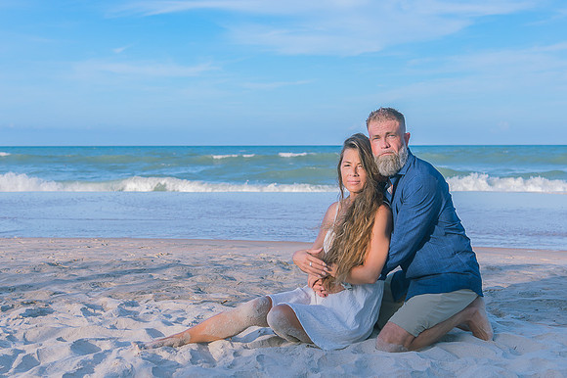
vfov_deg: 24.2
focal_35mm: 56
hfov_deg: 35.7
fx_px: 880
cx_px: 283
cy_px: 183
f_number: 4
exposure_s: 1/200
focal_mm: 44
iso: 100
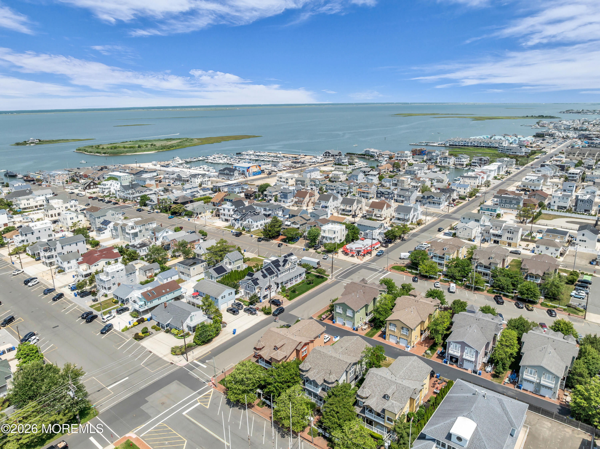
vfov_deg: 56.8
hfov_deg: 71.6
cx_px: 300
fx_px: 416
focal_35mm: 24
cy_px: 224
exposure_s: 1/2000
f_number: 2.8
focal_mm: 12.29
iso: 100
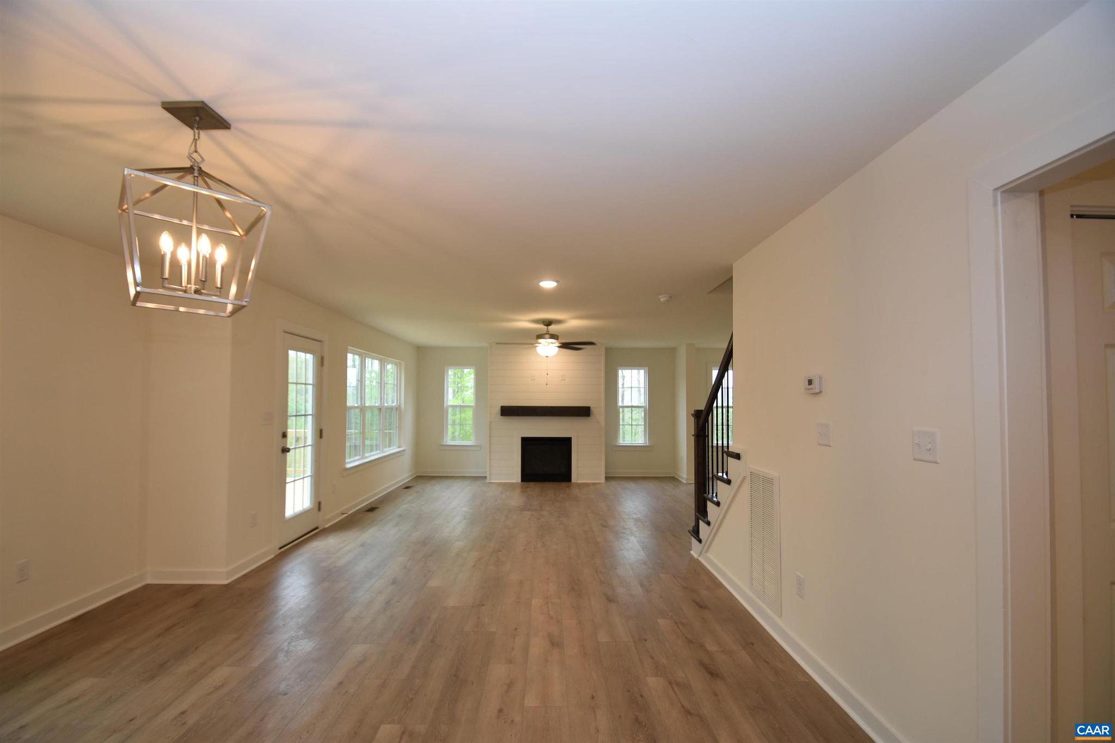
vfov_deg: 77.3
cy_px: 372
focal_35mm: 15
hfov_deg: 100.4
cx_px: 558
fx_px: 465
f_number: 4
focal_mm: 10
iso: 250
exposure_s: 1/60
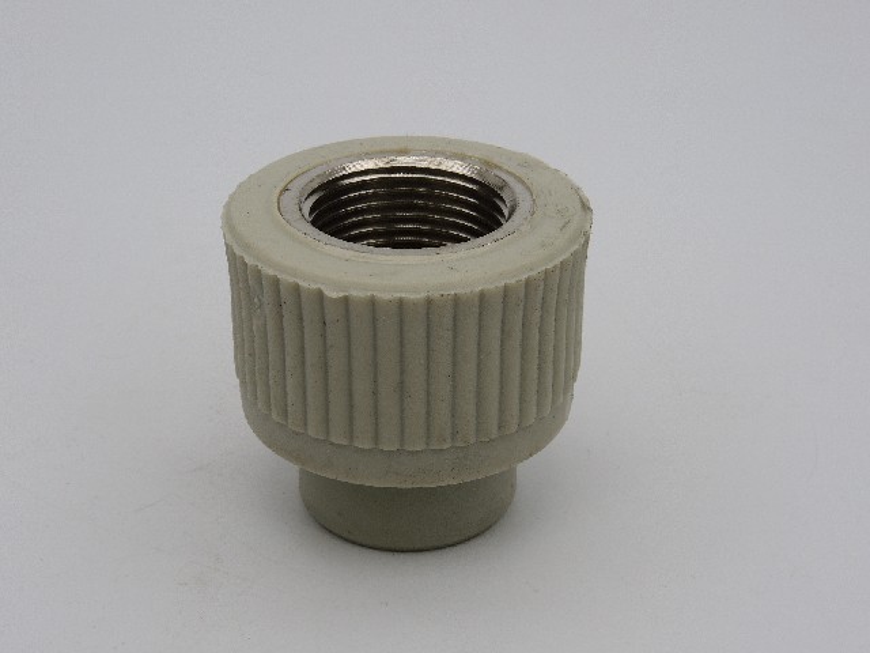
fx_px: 1659
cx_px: 435
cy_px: 326
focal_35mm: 66
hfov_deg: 29.4
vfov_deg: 22.3
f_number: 8
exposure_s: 1/400
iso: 100
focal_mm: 14.1
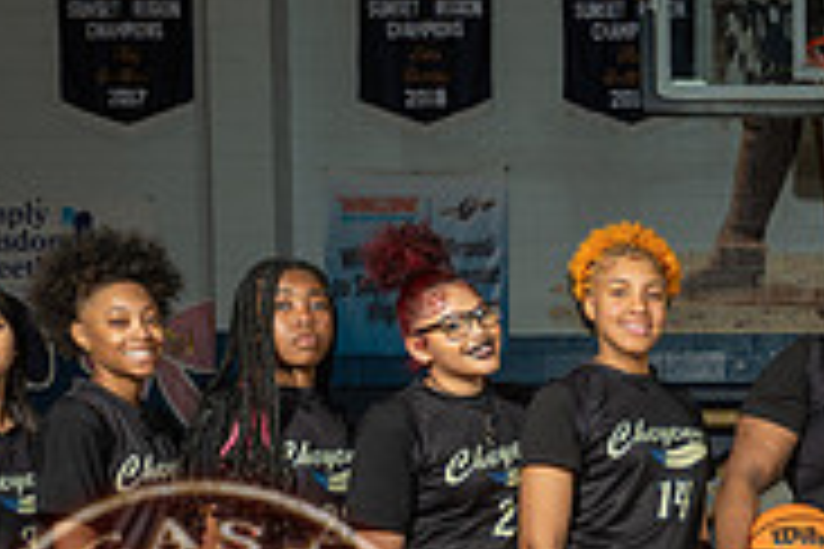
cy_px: 610
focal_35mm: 83
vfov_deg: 16.0
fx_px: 1900
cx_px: 830
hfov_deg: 23.4
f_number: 8
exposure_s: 1/200
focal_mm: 24
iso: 160
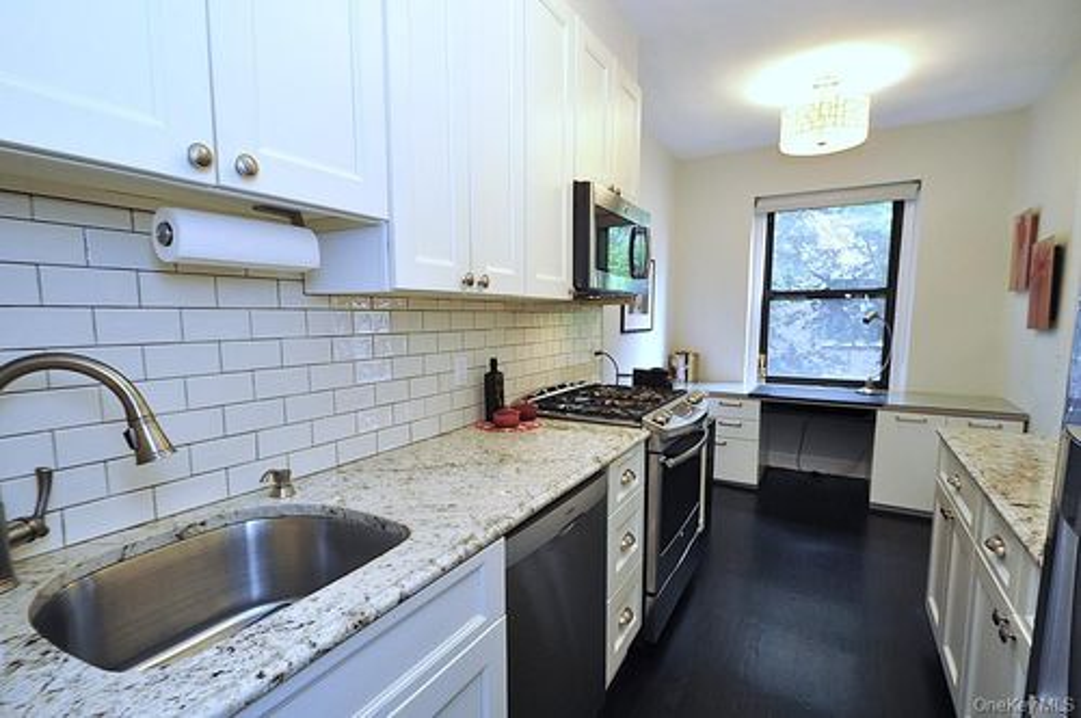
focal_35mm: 15
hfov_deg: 100.5
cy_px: 359
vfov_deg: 77.2
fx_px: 450
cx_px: 540
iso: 720
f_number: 4
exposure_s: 1/60
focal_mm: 10
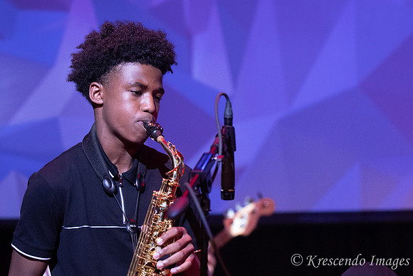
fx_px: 1892
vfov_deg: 8.3
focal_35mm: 165
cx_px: 211
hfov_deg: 12.5
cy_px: 125
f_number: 2.8
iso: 3200
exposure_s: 1/200
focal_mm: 98
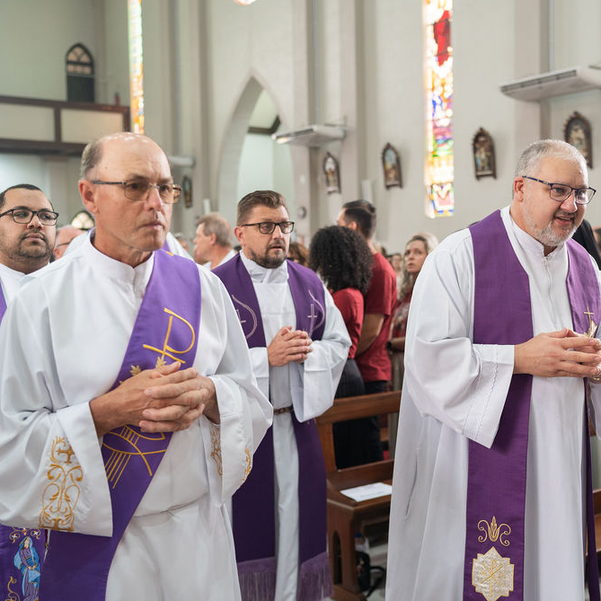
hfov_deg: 36.5
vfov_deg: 36.8
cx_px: 390
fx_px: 904
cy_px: 297
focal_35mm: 46
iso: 800
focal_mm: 35
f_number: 2.8
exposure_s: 1/160
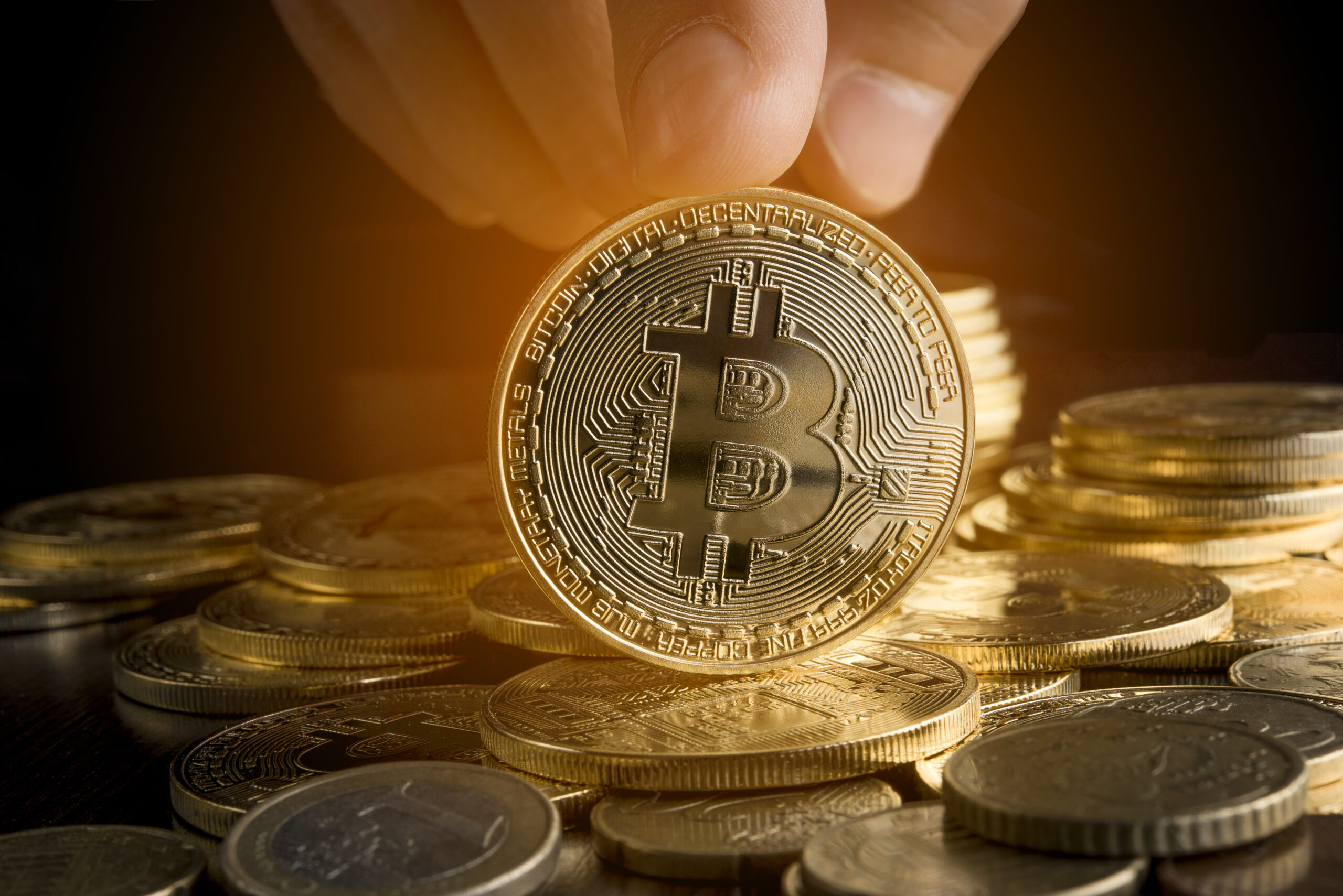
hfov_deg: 33.4
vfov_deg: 22.6
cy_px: 448
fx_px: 2239
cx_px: 672
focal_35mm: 60
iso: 100
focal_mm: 60
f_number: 22
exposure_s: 1/200
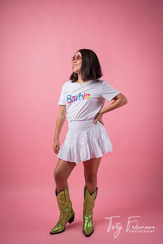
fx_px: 265
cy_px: 122
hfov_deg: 34.2
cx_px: 82
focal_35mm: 39
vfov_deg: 49.6
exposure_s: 1/200
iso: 250
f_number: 8
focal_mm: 39
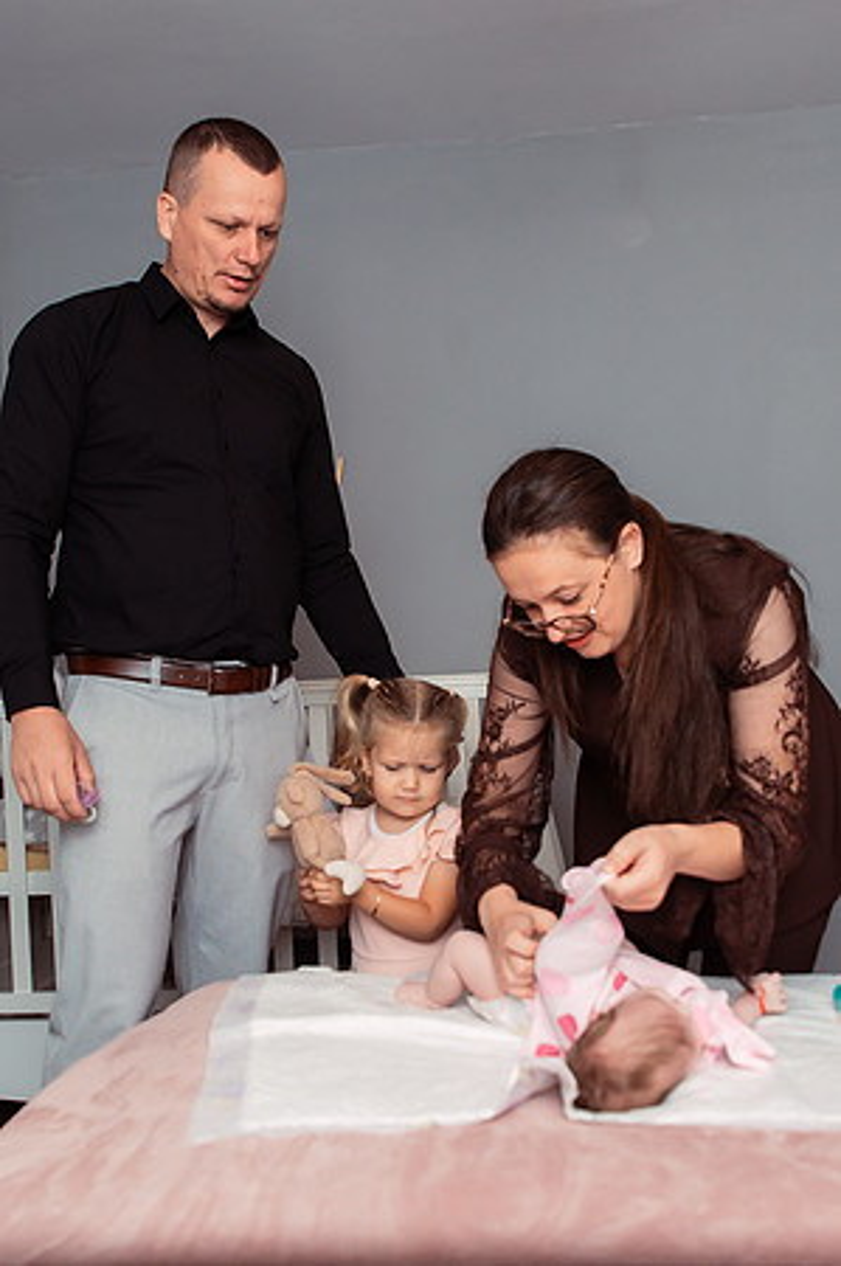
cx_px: 400
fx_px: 1266
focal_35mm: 36
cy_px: 633
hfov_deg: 36.7
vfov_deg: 53.1
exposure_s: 1/250
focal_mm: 24
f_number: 3.5
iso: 640
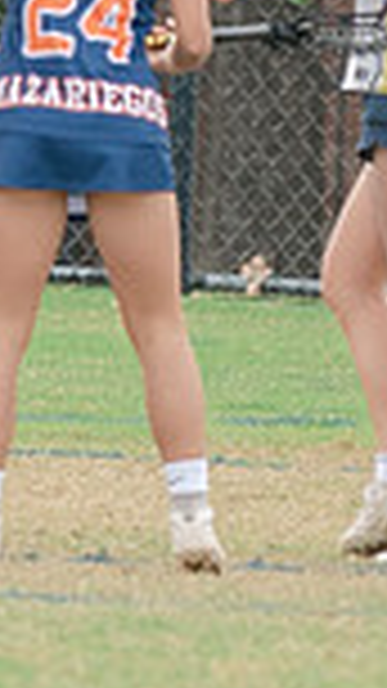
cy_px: -59
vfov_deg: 1.1
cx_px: 455
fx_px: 37200
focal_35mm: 2038
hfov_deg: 0.6
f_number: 2.8
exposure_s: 1/1250
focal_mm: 200
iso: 450
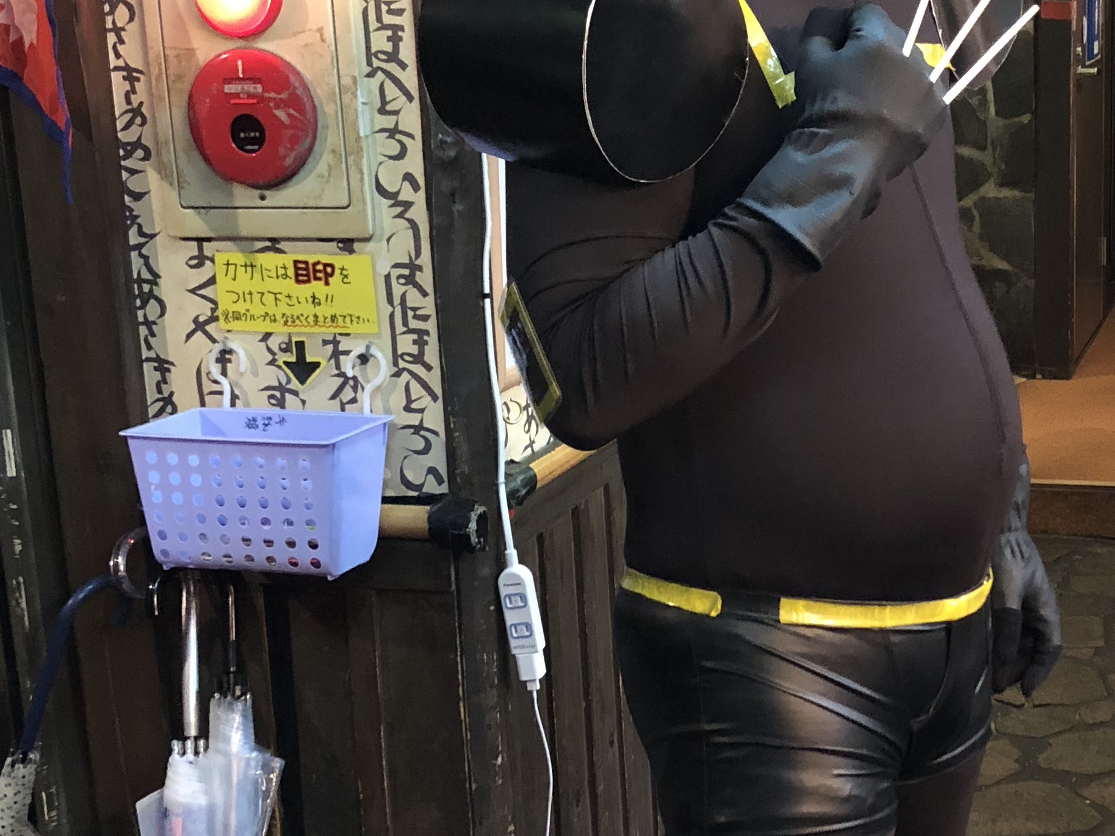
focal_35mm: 64
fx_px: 2061
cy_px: 425
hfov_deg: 29.9
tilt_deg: -12.2
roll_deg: +2.0
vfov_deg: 22.9
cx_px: 797
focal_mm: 3.99
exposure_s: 1/4
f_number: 1.8
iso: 100
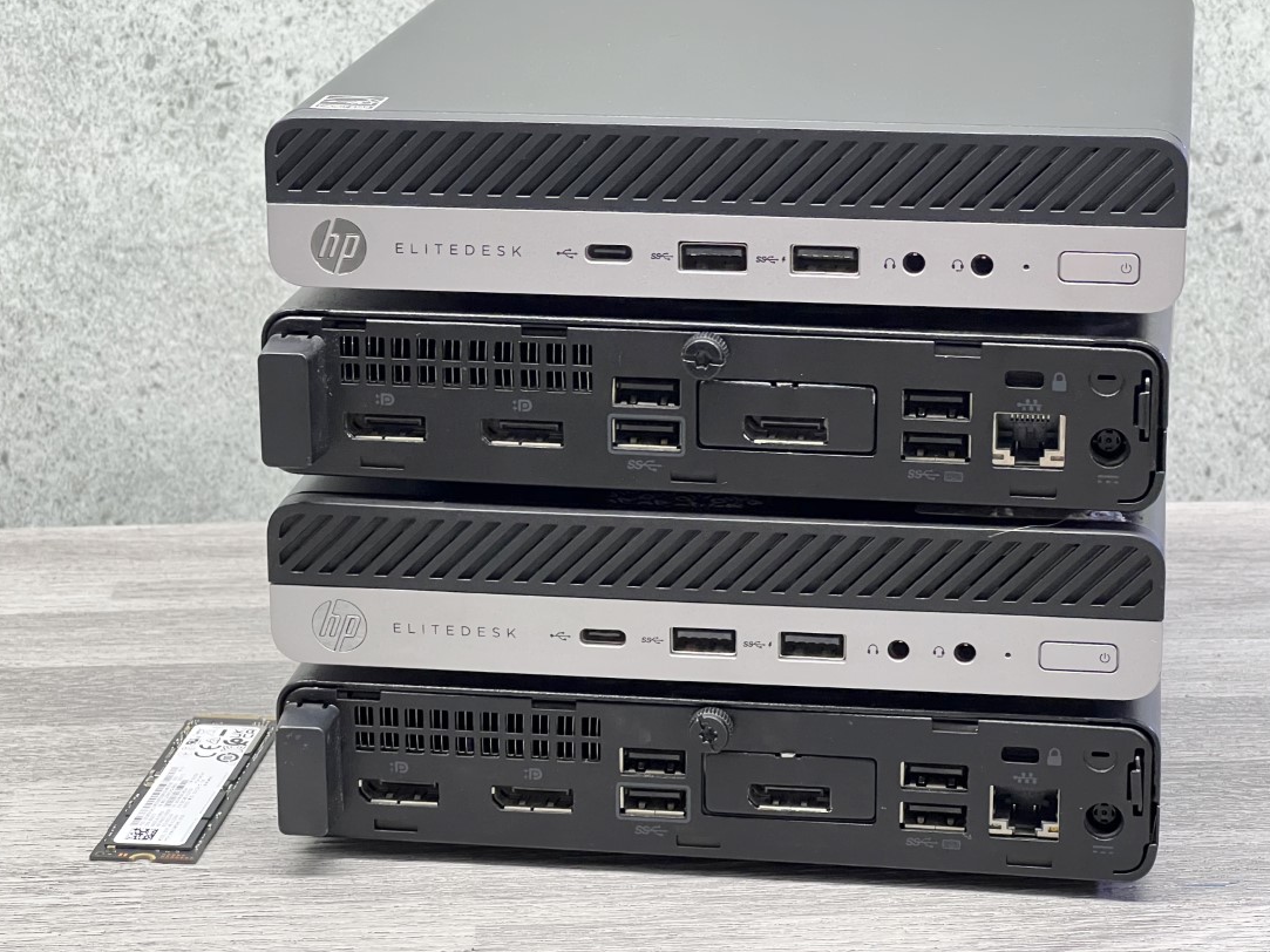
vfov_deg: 16.2
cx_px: 661
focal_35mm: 91
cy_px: 437
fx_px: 3338
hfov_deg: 21.5
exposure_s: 1/50
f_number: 2.8
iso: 400
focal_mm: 9
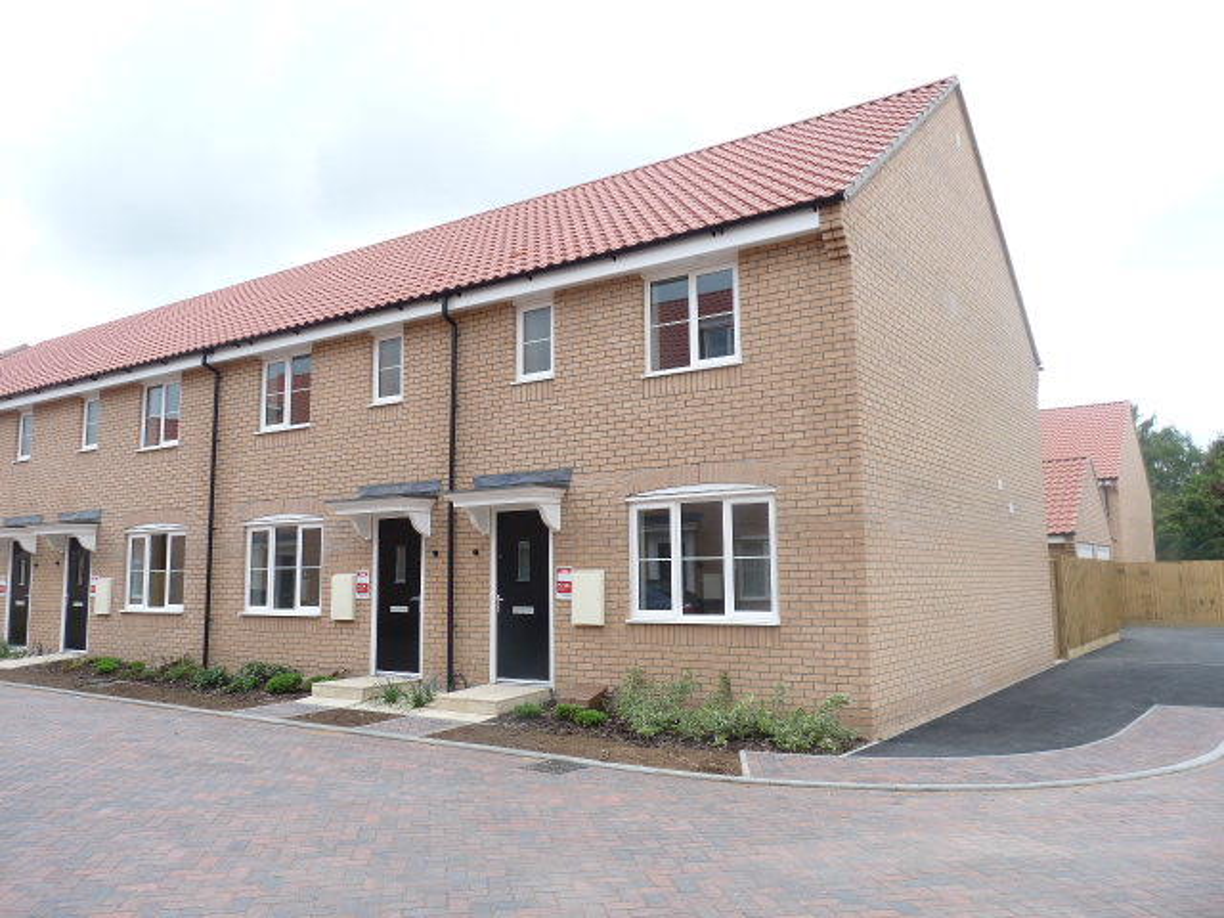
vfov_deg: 51.4
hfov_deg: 65.3
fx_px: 955
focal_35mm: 27
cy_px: 459
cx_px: 612
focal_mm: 4.8
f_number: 3.6
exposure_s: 1/100
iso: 100
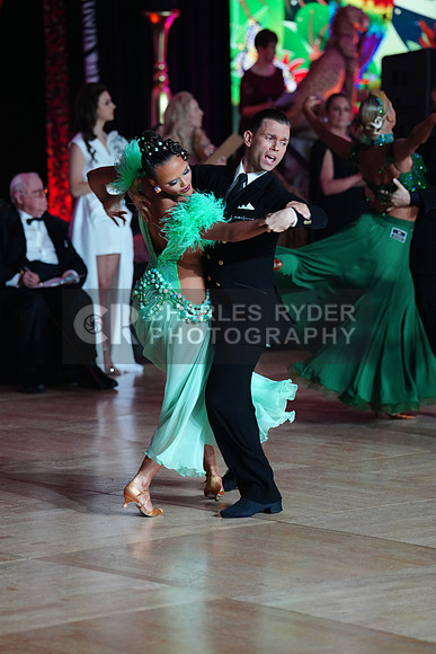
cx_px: 218
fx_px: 2687
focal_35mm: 148
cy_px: 327
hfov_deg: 9.3
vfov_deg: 13.9
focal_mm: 148
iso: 2500
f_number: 3.5
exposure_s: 1/320
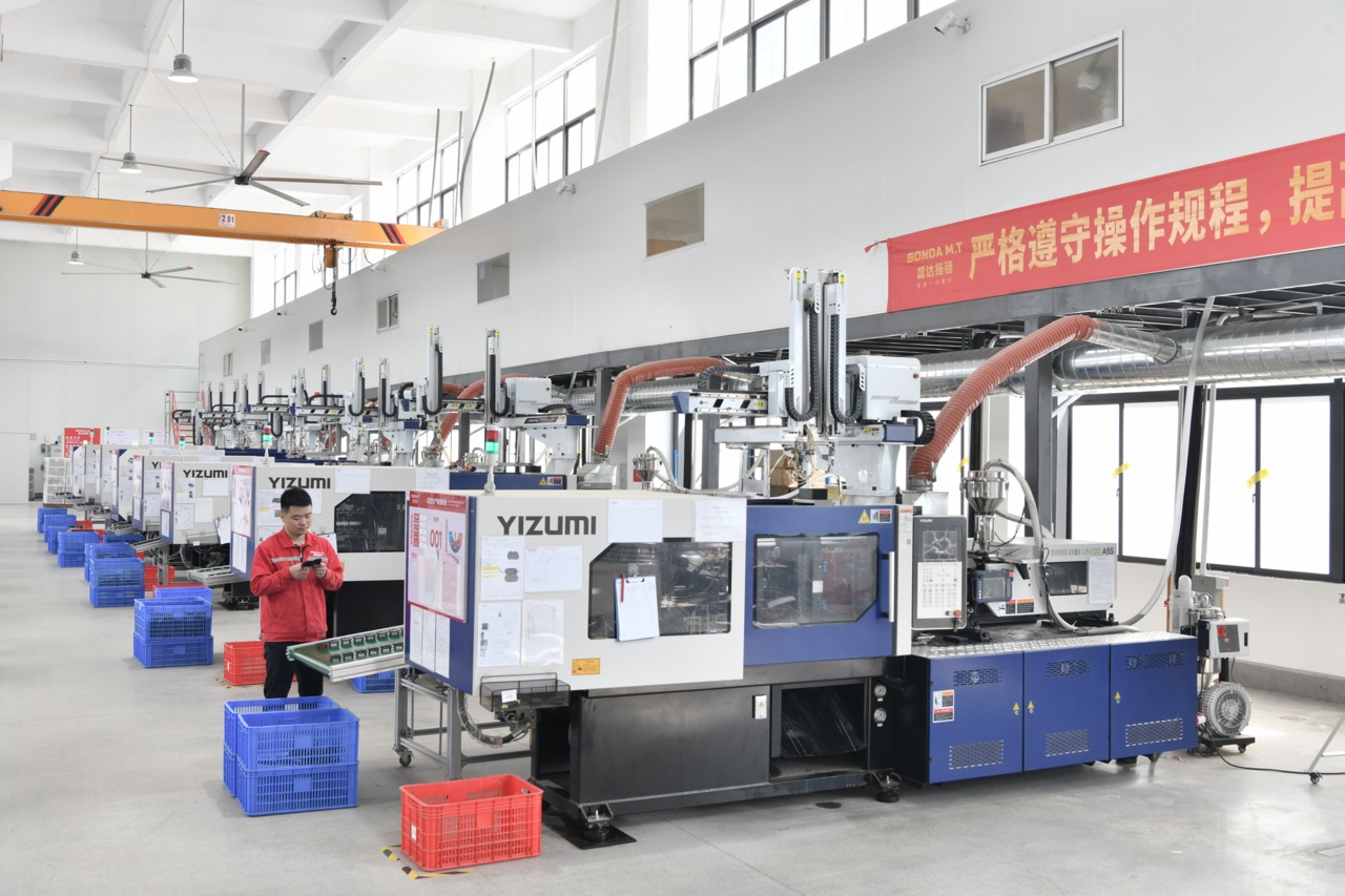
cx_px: 672
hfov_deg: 53.1
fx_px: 1345
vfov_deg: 36.9
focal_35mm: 36
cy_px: 448
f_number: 8
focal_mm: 36
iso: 400
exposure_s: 1/50
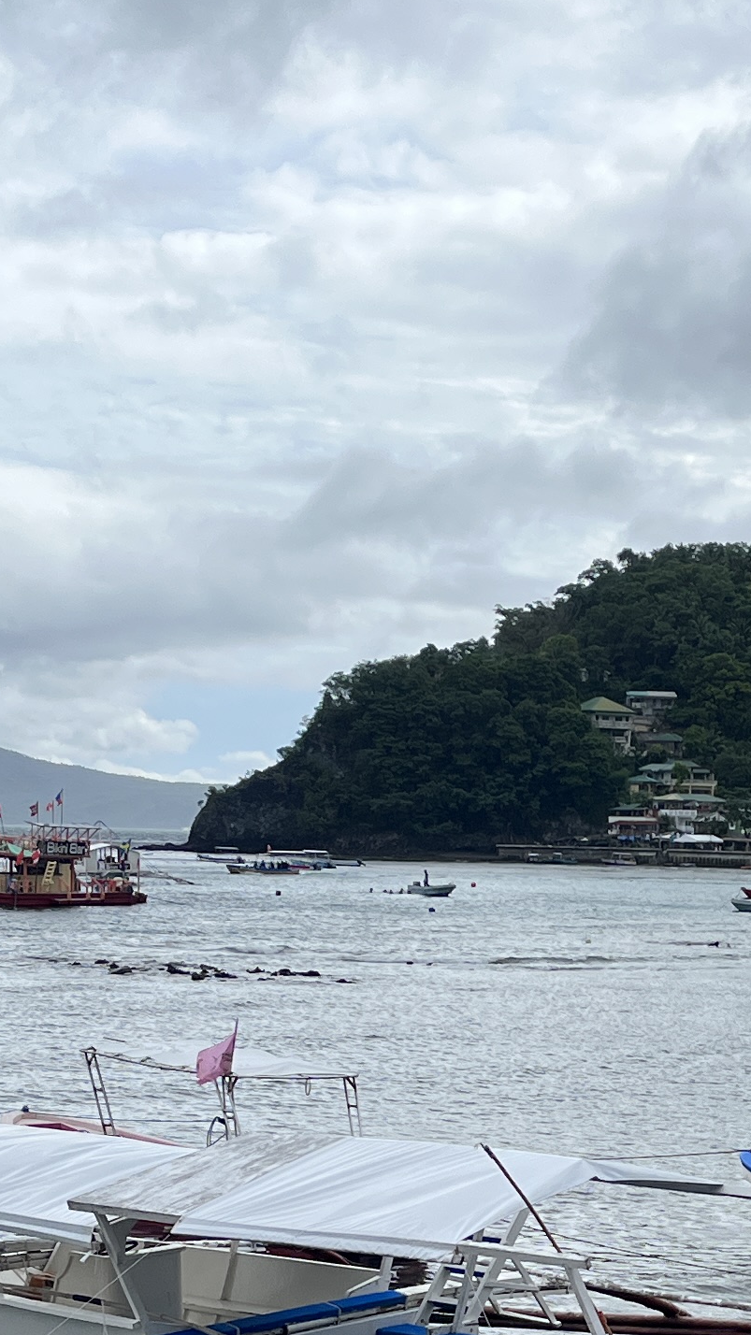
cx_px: 725
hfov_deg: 14.9
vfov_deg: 25.9
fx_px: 2833
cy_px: 1110
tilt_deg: -5.2
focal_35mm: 80
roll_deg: -1.8
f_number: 1.6
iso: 50
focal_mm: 5.1
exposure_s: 1/4149
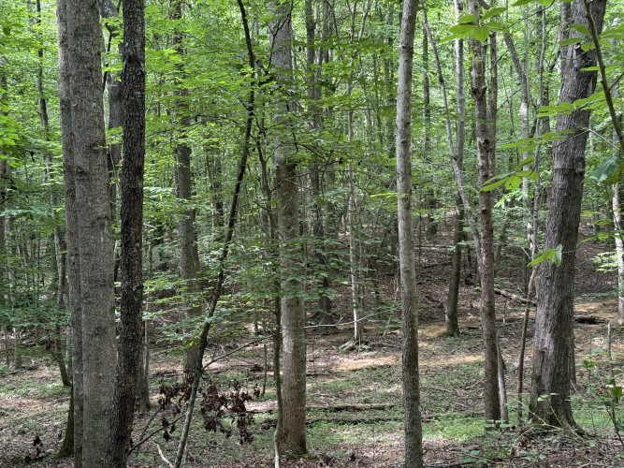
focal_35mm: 48
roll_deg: +2.7
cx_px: 312
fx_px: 865
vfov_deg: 30.3
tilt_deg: -2.6
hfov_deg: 39.7
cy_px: 234
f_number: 1.78
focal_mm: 6.76
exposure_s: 1/166
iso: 160
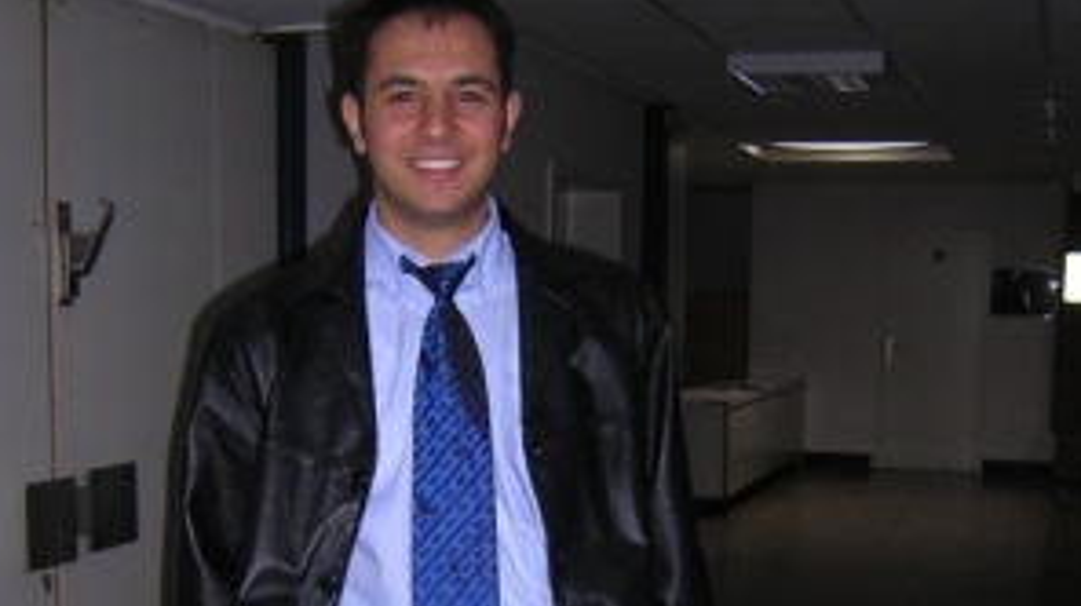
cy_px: 546
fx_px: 1518
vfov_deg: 22.1
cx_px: 540
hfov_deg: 39.2
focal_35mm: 53
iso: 125
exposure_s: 1/60.1
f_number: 2.6
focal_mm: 4.7
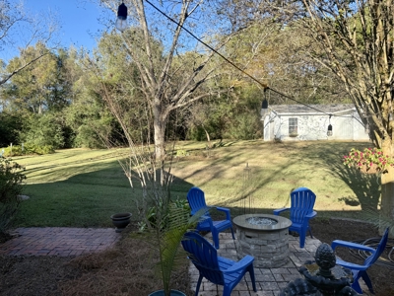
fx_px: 273
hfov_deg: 71.6
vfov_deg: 56.8
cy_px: 148
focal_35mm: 24
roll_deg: +0.4
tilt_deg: -0.7
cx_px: 197
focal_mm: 6.76
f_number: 1.78
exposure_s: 1/1174
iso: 100
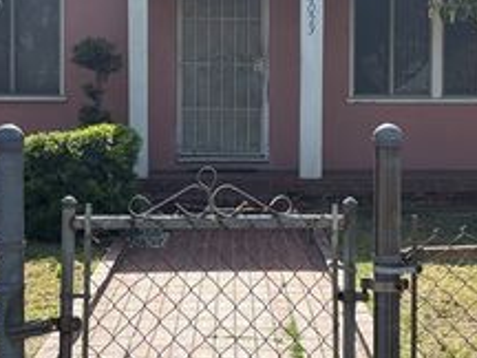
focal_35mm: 77
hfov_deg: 25.3
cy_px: 124
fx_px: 1061
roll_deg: -0.2
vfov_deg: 19.1
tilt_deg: -0.7
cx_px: 269
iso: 64
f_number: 1.6
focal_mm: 5.96
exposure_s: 1/3279
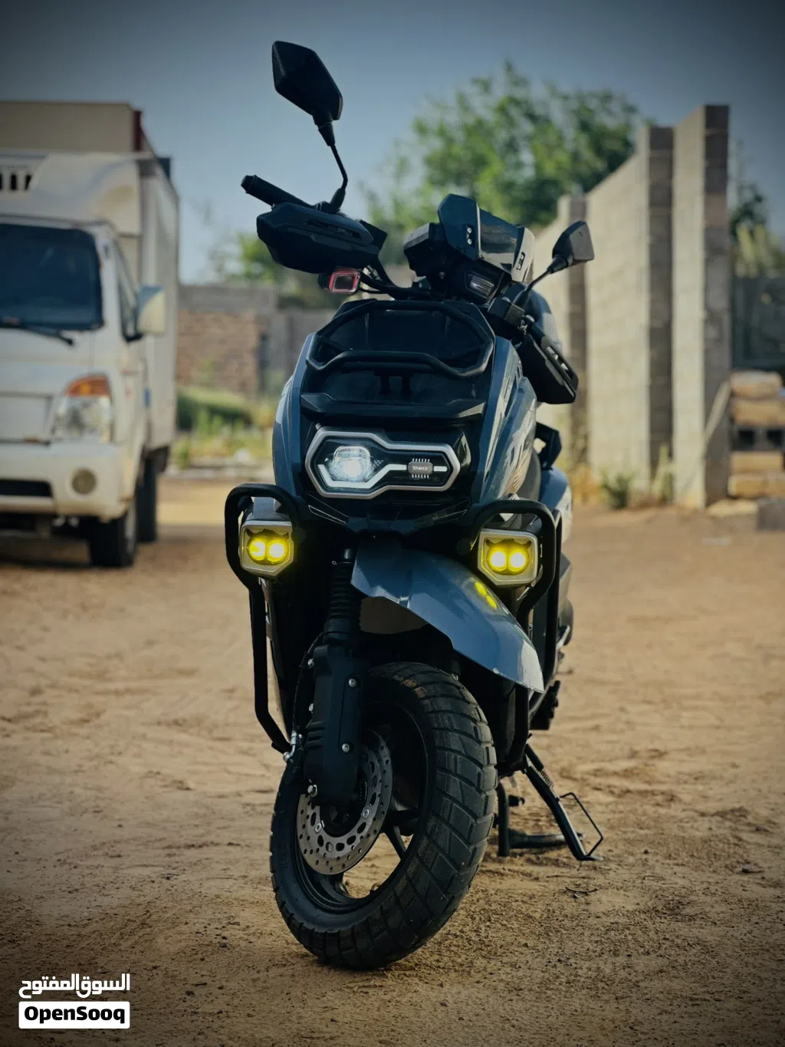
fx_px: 2328
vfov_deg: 25.3
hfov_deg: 19.1
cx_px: 392
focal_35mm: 77
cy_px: 524
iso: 25
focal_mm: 9
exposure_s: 1/264
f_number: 2.8
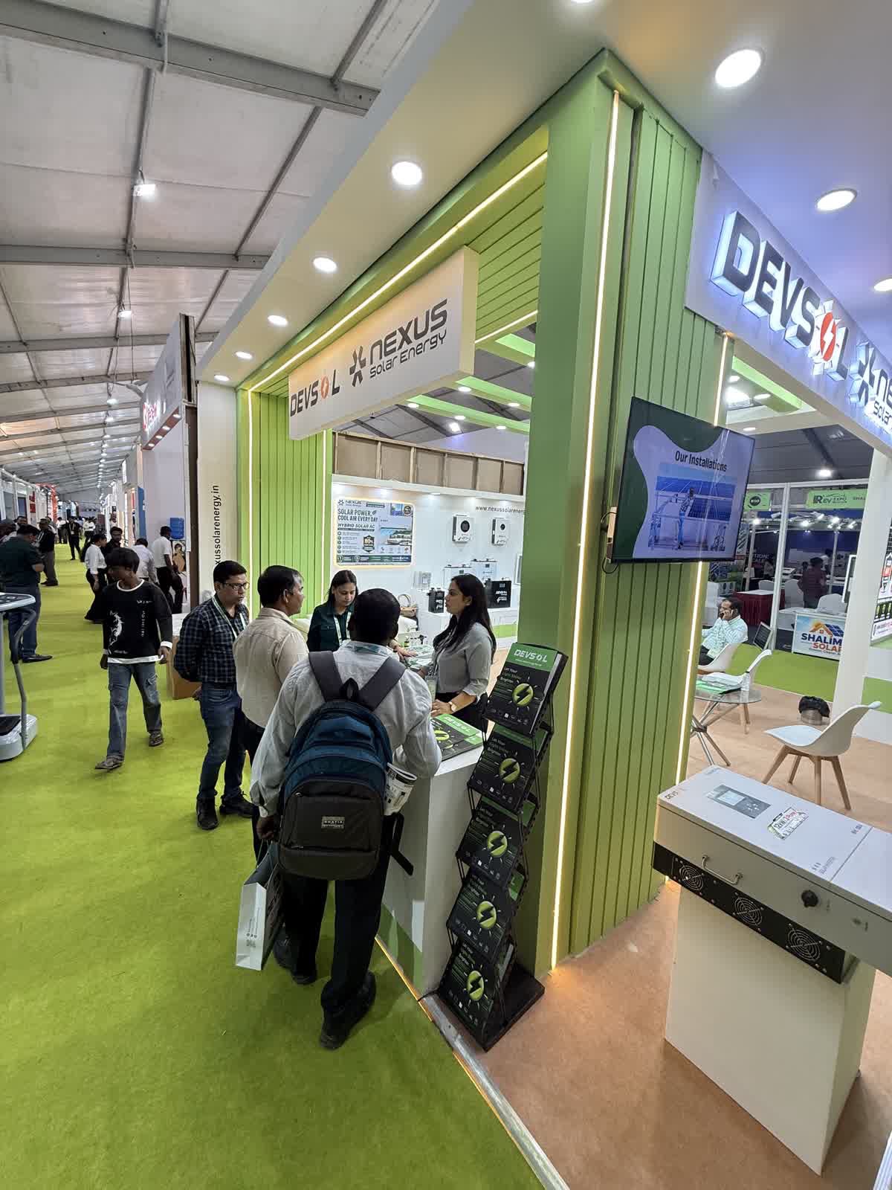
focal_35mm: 14
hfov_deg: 85.7
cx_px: 446
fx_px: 481
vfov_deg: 102.1
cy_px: 595
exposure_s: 1/100
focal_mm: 2.22
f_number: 2.2
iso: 100
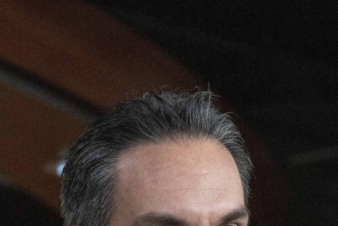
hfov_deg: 5.0
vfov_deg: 3.3
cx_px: -110
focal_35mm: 412
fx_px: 3869
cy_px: 386
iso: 10000
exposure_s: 1/400
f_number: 5.6
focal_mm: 119
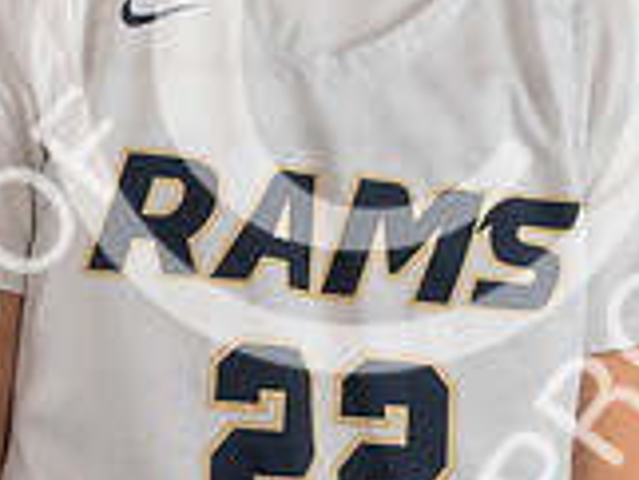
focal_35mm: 175
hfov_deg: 11.3
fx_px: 3233
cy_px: 59
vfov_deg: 8.5
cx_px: 371
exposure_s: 1/60
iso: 800
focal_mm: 42
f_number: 20
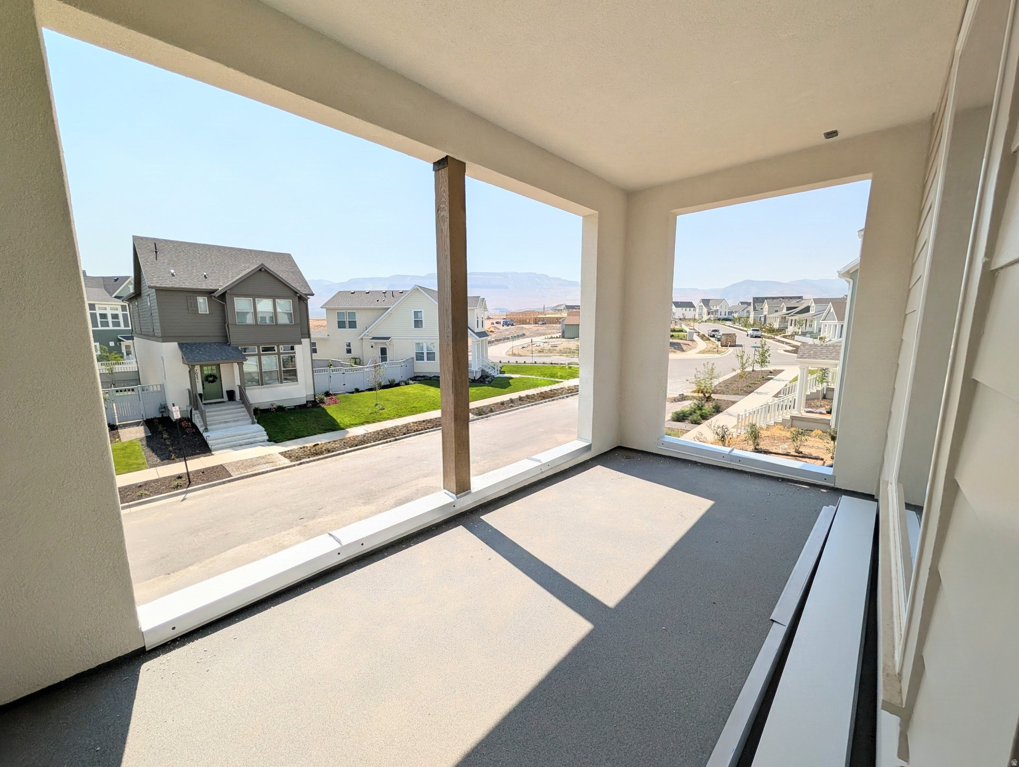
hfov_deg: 110.5
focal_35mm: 12
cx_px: 510
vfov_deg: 94.6
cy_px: 384
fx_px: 354
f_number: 1.7
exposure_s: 1/5848
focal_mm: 2.02
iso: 46
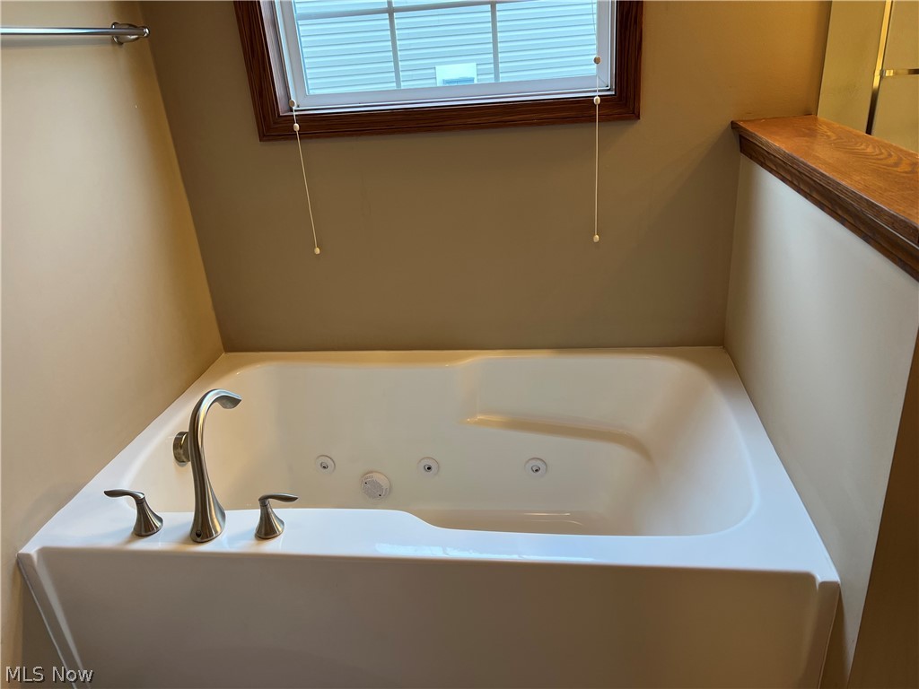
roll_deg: +4.1
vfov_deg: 53.1
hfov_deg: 67.3
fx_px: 690
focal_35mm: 26
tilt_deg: -24.3
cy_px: 344
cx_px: 460
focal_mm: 5.7
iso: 64
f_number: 1.5
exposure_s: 1/60
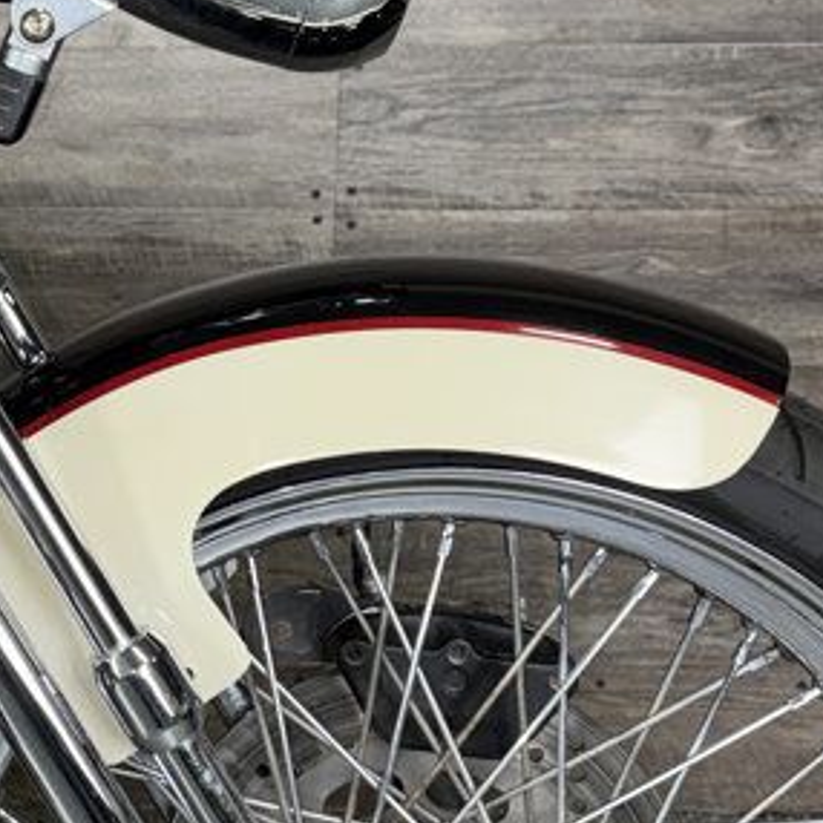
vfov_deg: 22.7
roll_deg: +0.4
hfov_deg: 21.5
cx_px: -98
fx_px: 2044
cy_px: 276
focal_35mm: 76
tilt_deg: -10.9
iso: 80
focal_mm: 6.76
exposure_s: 1/33
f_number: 1.78
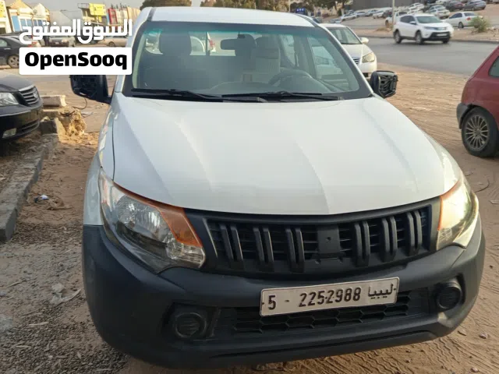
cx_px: 250
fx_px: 346
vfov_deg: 56.8
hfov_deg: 71.6
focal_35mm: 24
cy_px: 187
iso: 52
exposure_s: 1/100
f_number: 1.7
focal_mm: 5.24
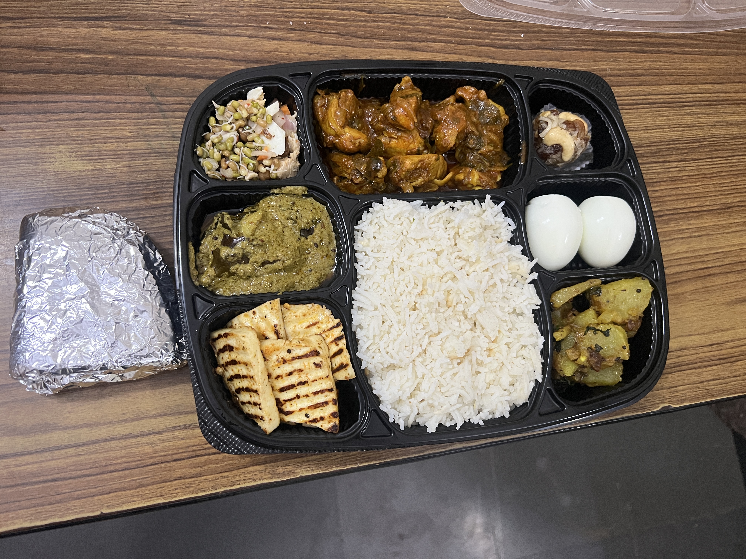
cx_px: 373
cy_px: 280
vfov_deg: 53.1
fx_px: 560
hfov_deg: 67.3
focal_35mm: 26
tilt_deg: -73.3
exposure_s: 1/50
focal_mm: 5.7
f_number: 1.5
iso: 320
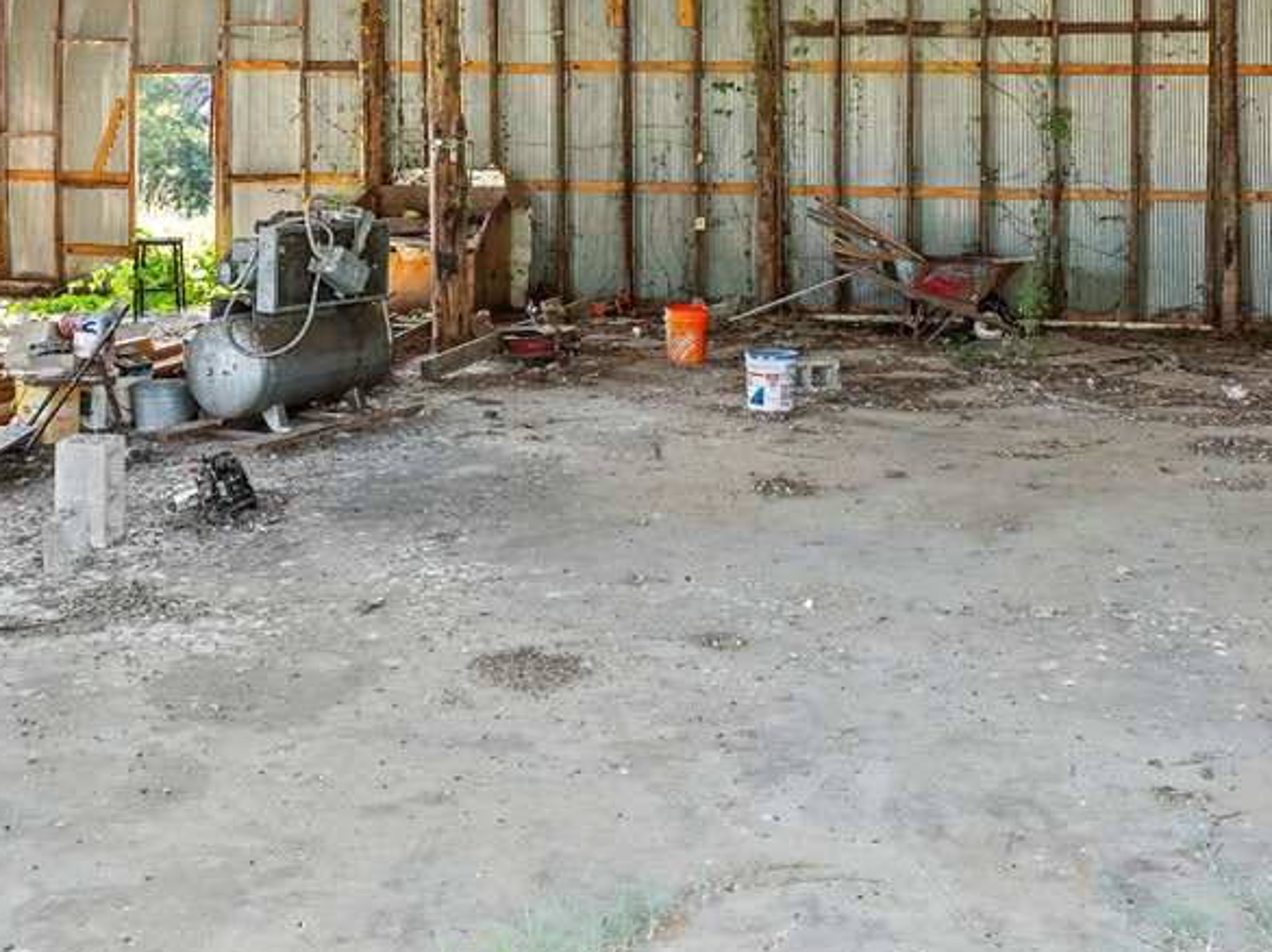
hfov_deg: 44.8
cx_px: 685
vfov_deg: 33.6
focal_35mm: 42
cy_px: 233
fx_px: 1542
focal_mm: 12.29
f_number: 2.8
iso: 130
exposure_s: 1/15
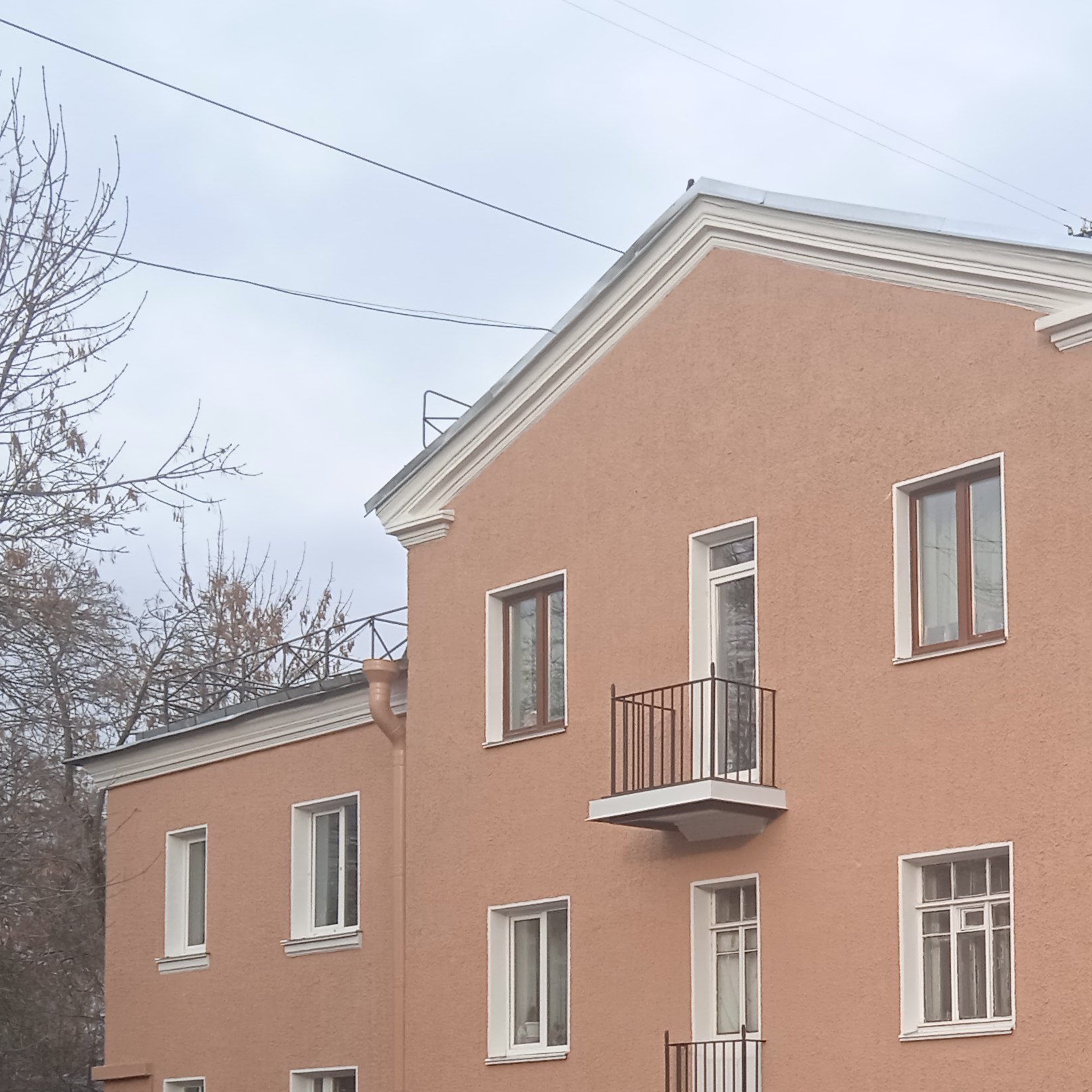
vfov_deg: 26.4
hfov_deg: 26.1
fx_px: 2248
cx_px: 1051
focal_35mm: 63
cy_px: 979
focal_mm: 3.43
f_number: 2.2
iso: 116
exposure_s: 1/224
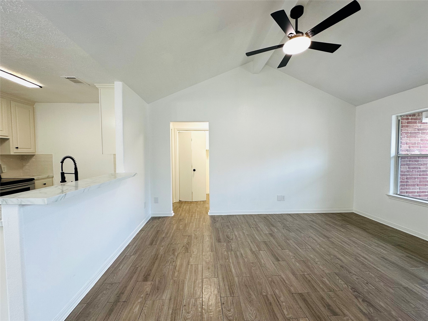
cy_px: 160
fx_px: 173
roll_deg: -0.3
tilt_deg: -2.4
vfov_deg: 85.7
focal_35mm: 14
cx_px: 214
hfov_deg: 102.1
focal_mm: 2.22
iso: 100
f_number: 2.2
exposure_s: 1/120
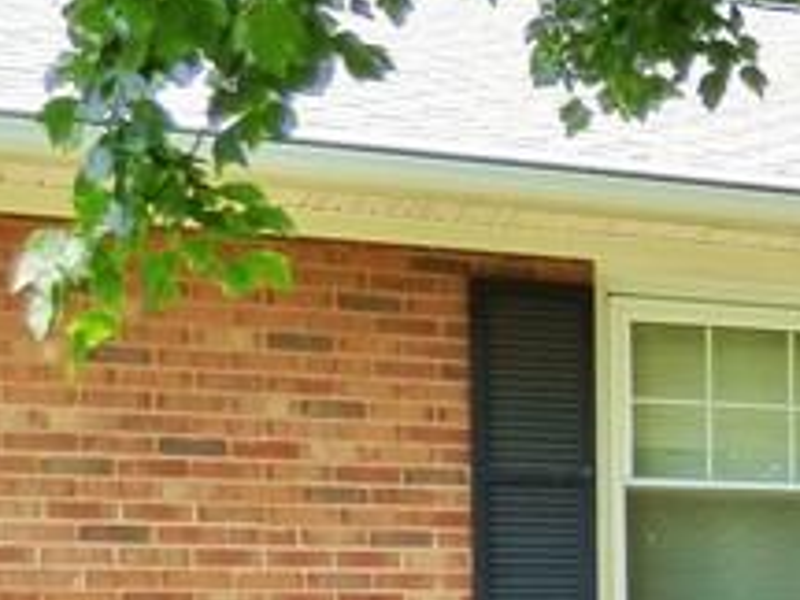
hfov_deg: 16.2
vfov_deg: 15.2
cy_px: 667
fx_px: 2196
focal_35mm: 95
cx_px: 1585
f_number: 2.8
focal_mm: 3.58
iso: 200
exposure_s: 1/800
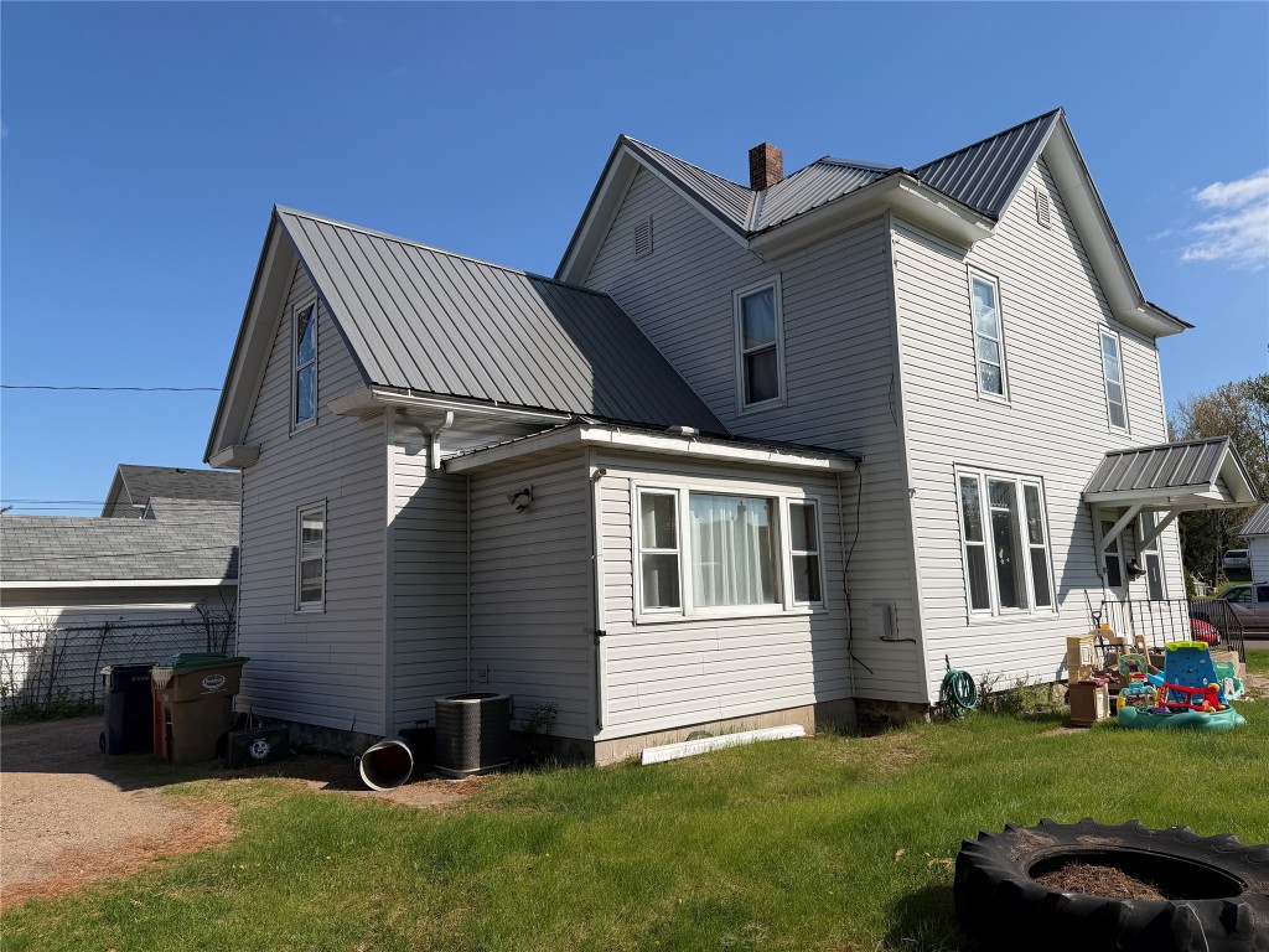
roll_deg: +1.6
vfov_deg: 56.8
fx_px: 880
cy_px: 476
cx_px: 634
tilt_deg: +10.2
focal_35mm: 24
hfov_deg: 71.6
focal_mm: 6.76
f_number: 1.78
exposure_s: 1/6173
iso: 80
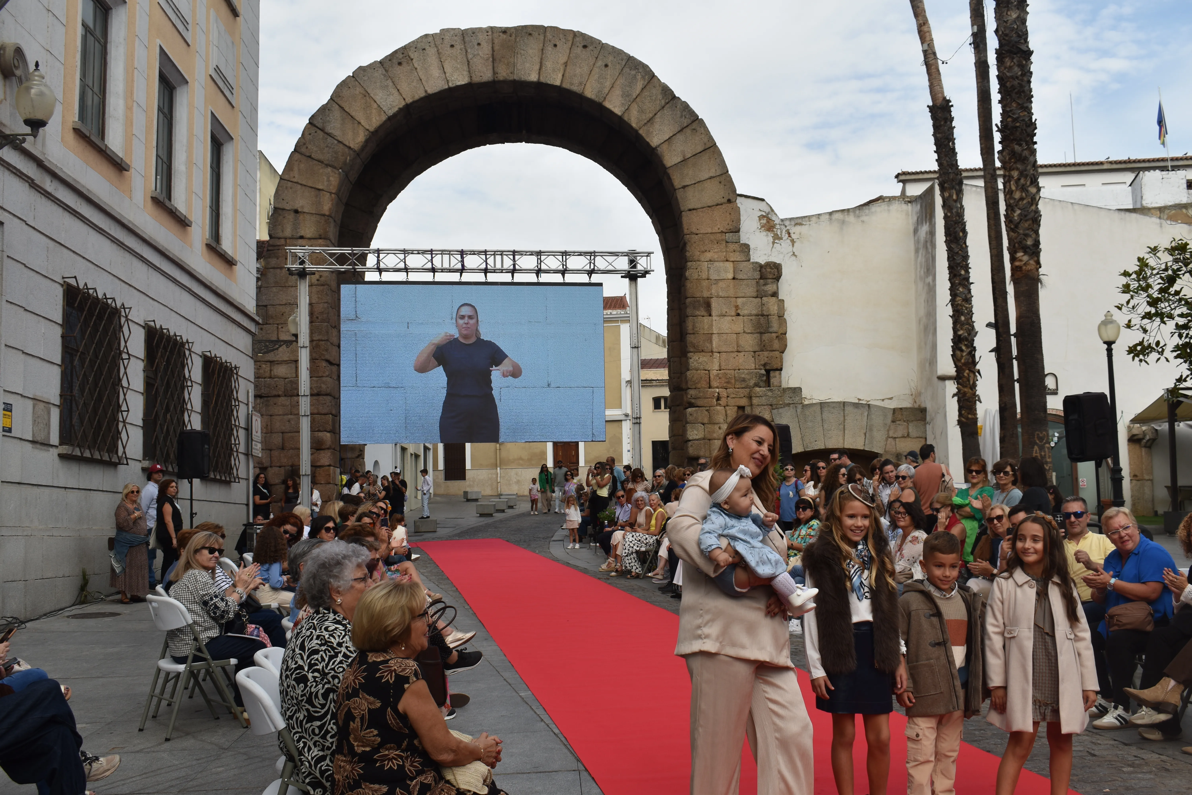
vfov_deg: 35.5
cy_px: 398
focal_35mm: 38
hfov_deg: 51.3
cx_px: 596
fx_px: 1242
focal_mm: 25
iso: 100
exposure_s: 1/250
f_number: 8
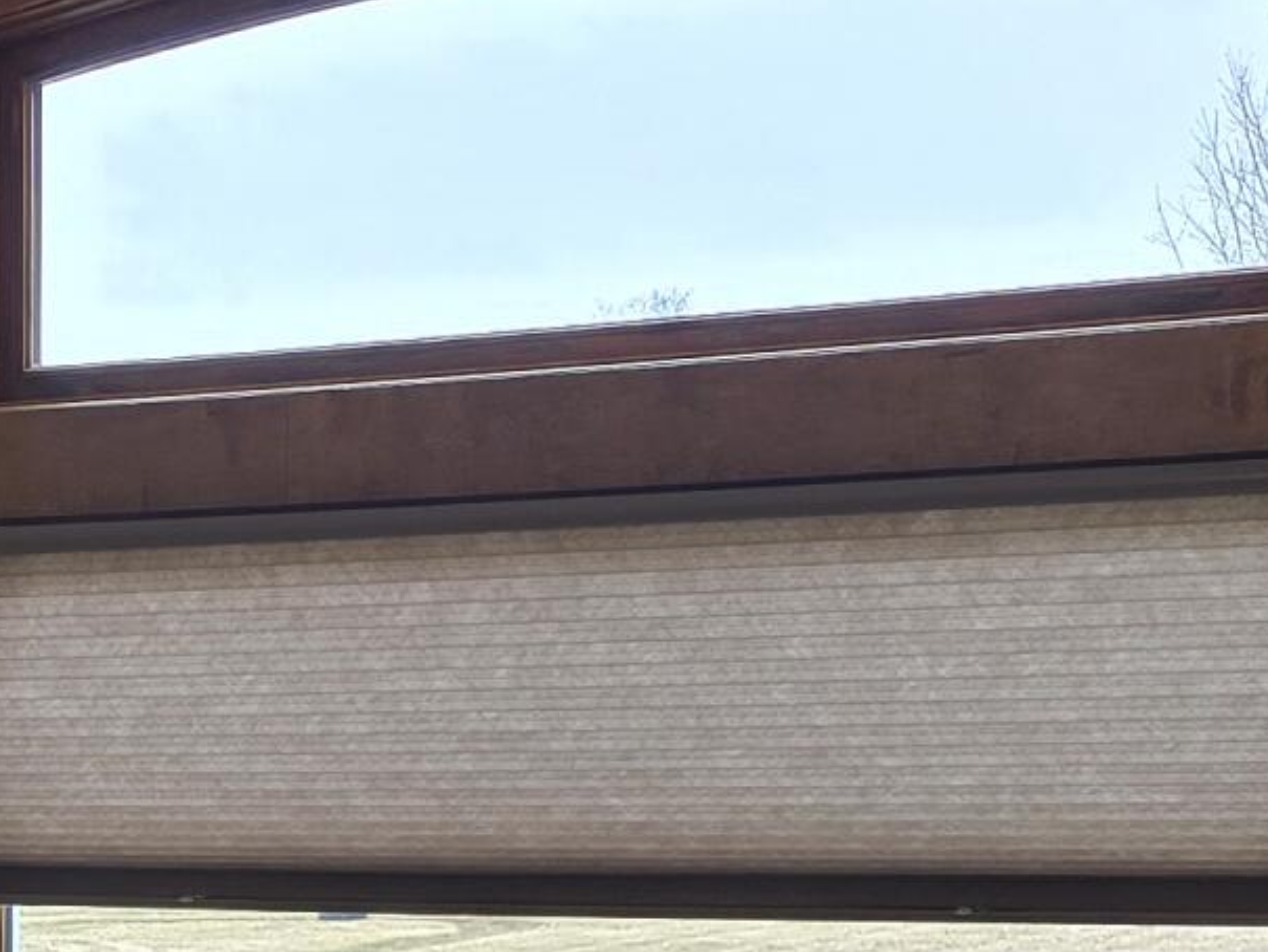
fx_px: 4177
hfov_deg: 17.0
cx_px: 149
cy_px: 1132
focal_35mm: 114
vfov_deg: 12.7
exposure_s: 1/120
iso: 32
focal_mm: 6.3
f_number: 1.7
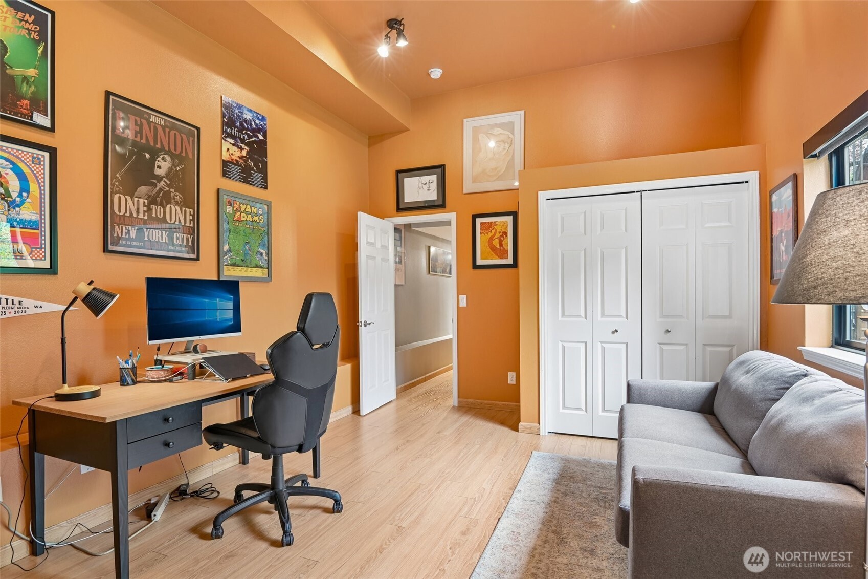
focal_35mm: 19
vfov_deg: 64.5
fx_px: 458
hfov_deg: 86.9
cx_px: 434
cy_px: 290
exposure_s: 1/4
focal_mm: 19
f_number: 8
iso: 400
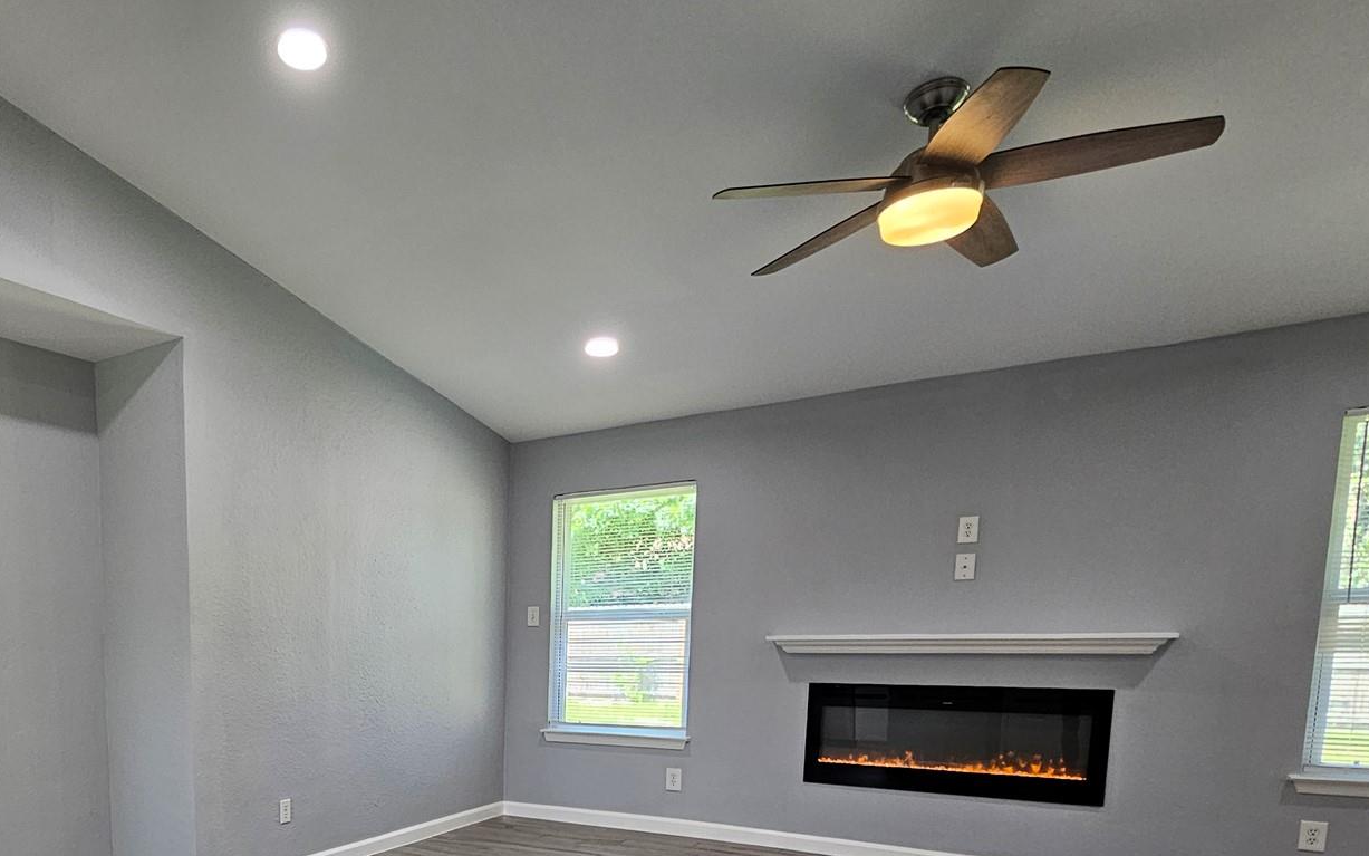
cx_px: 331
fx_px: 858
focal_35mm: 23
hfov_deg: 71.5
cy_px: 750
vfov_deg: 48.2
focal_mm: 2.2
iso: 125
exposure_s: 1/60
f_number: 2.2
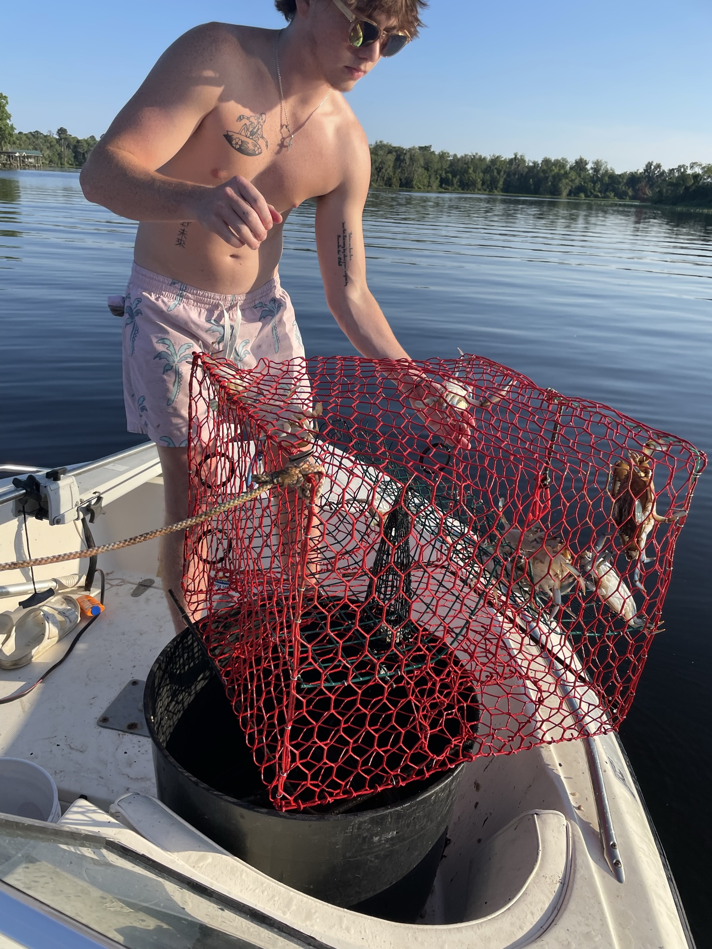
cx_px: 356
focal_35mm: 26
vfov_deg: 67.3
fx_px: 713
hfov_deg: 53.1
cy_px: 474
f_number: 1.6
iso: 32
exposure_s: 1/2020
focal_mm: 4.2
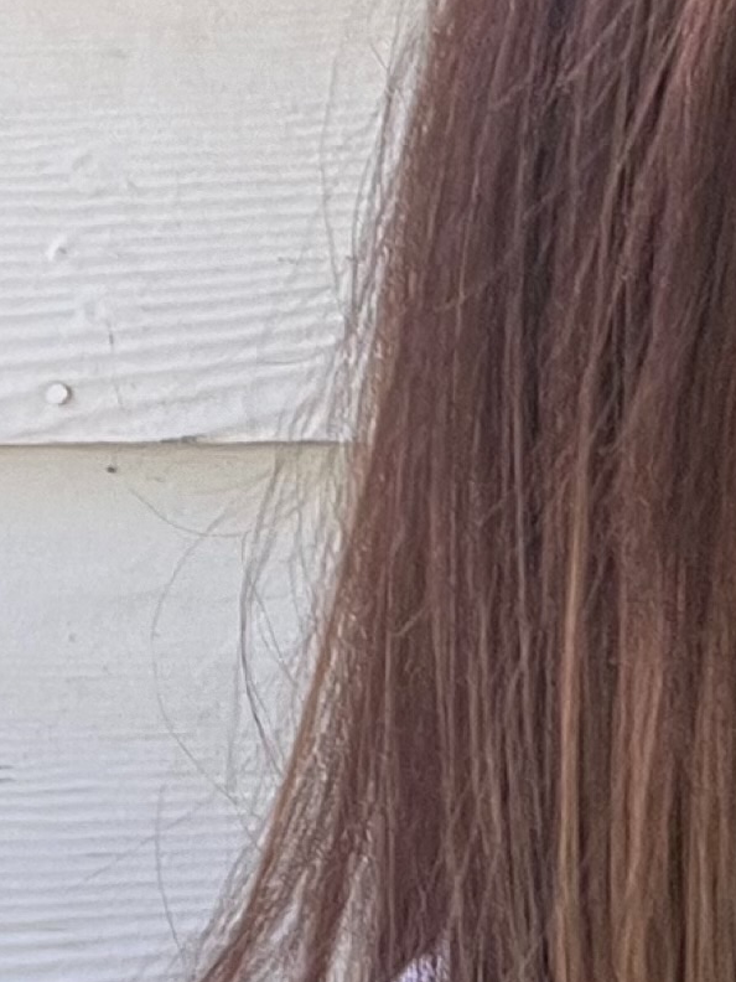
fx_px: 3317
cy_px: 829
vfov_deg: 16.7
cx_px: 1136
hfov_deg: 12.0
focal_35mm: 117
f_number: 2.2
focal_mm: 2.71
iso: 125
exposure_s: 1/60
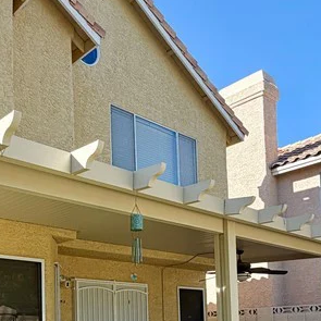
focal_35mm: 43
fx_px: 451
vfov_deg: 35.9
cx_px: 70
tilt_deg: +2.9
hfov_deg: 37.9
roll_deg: +1.1
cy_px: 310
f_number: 2.2
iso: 40
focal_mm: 2.22
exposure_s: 1/770
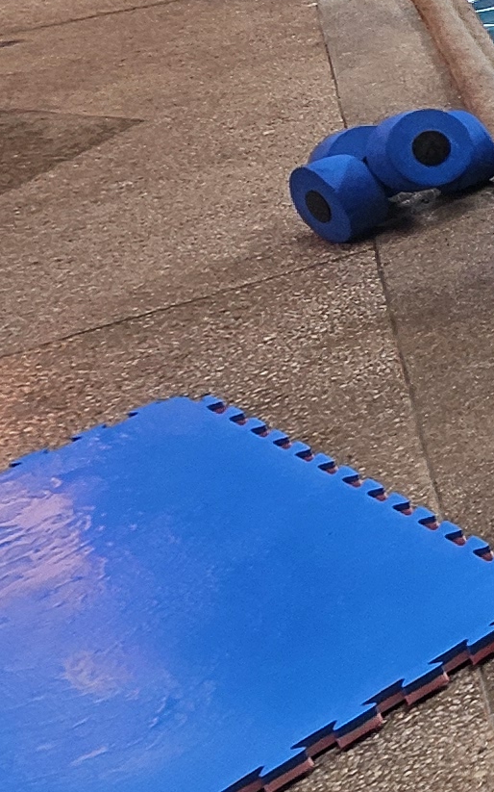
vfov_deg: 29.5
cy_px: 93
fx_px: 1444
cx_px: 1522
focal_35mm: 67
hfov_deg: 11.1
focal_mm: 1.7
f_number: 2.2
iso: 32
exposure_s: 1/120
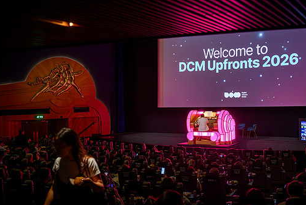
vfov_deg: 32.7
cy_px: 112
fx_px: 349
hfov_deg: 47.4
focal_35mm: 41
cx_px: 159
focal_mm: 35
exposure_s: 1/125
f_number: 2
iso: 900
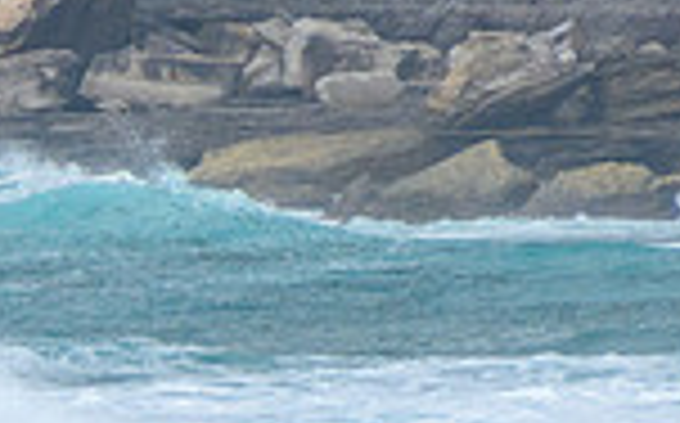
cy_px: 560
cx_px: -113
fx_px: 39837
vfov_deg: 0.6
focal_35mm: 2152
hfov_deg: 1.0
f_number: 5.6
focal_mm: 400
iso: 720
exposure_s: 1/2000
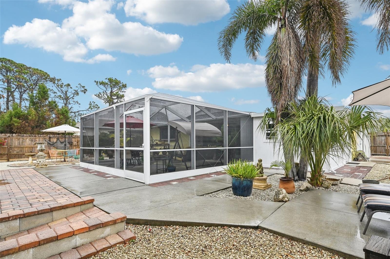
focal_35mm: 18
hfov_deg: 90.1
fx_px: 195
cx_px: 195
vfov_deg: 67.3
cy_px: 130
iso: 400
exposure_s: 1/400
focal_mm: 18
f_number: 8
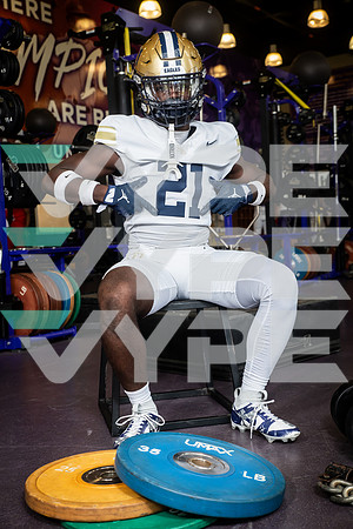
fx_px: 706
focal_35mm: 48
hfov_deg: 28.1
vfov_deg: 41.1
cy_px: 264
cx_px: 176
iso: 500
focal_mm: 48
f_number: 5.6
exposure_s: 1/250
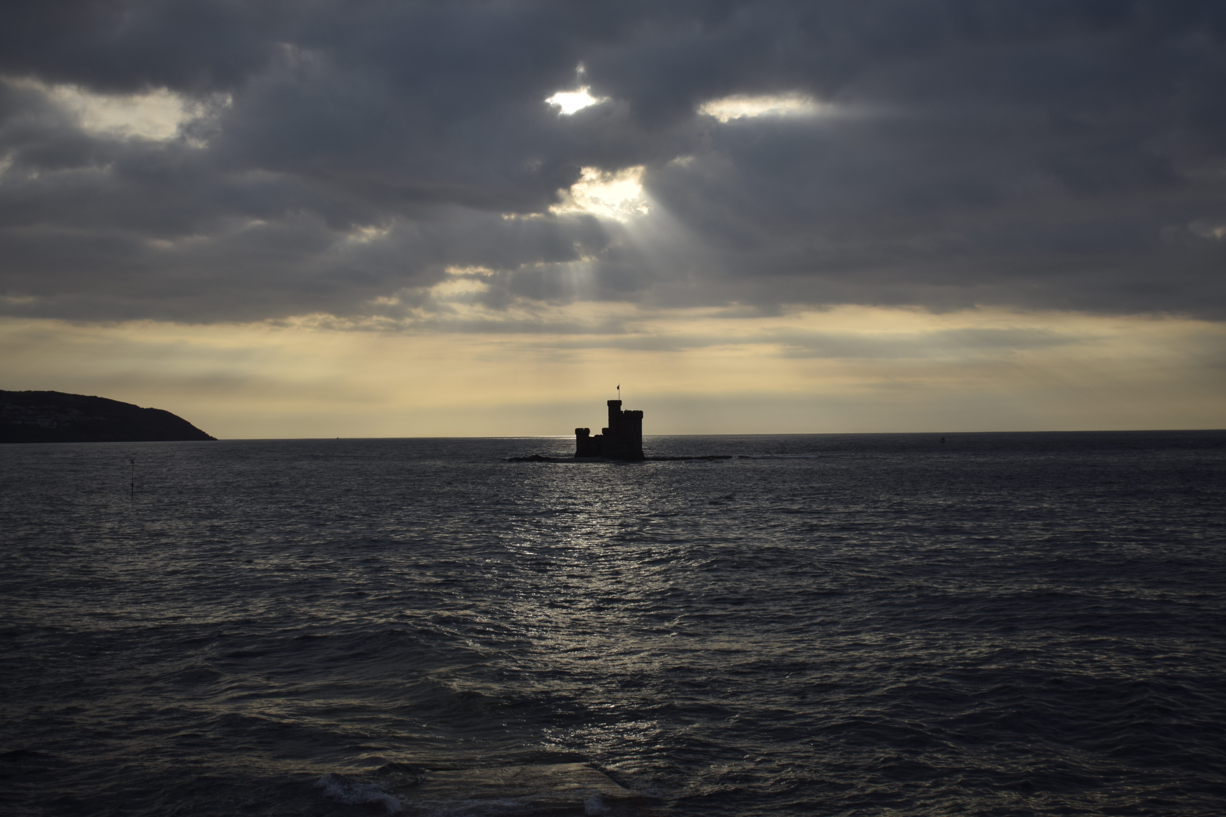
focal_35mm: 48
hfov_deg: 41.1
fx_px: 1635
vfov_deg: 28.1
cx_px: 613
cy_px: 408
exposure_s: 1/1600
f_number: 4.5
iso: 100
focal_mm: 32
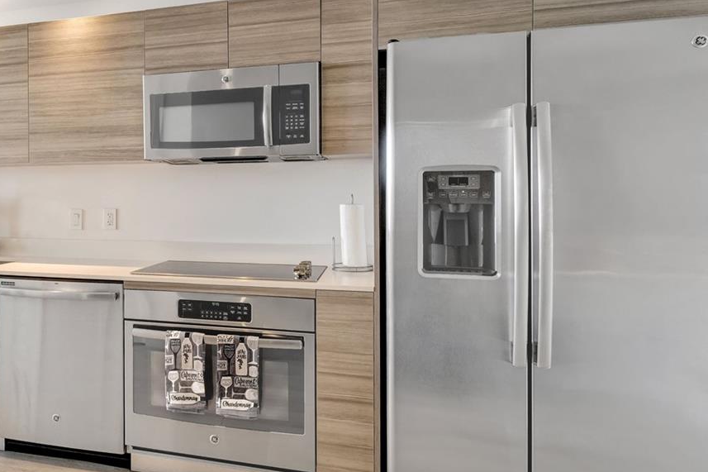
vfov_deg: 46.3
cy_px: 213
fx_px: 551
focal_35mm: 28
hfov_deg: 60.2
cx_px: 140
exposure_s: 1/15
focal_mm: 10
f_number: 8
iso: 800
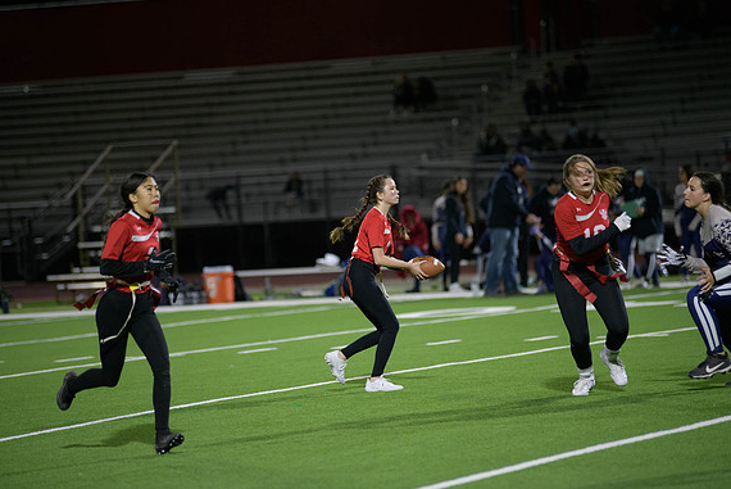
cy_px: 242
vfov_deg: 7.5
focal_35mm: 183
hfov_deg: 11.2
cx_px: 367
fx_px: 3719
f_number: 2.8
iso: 2800
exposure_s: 1/640
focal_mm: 180
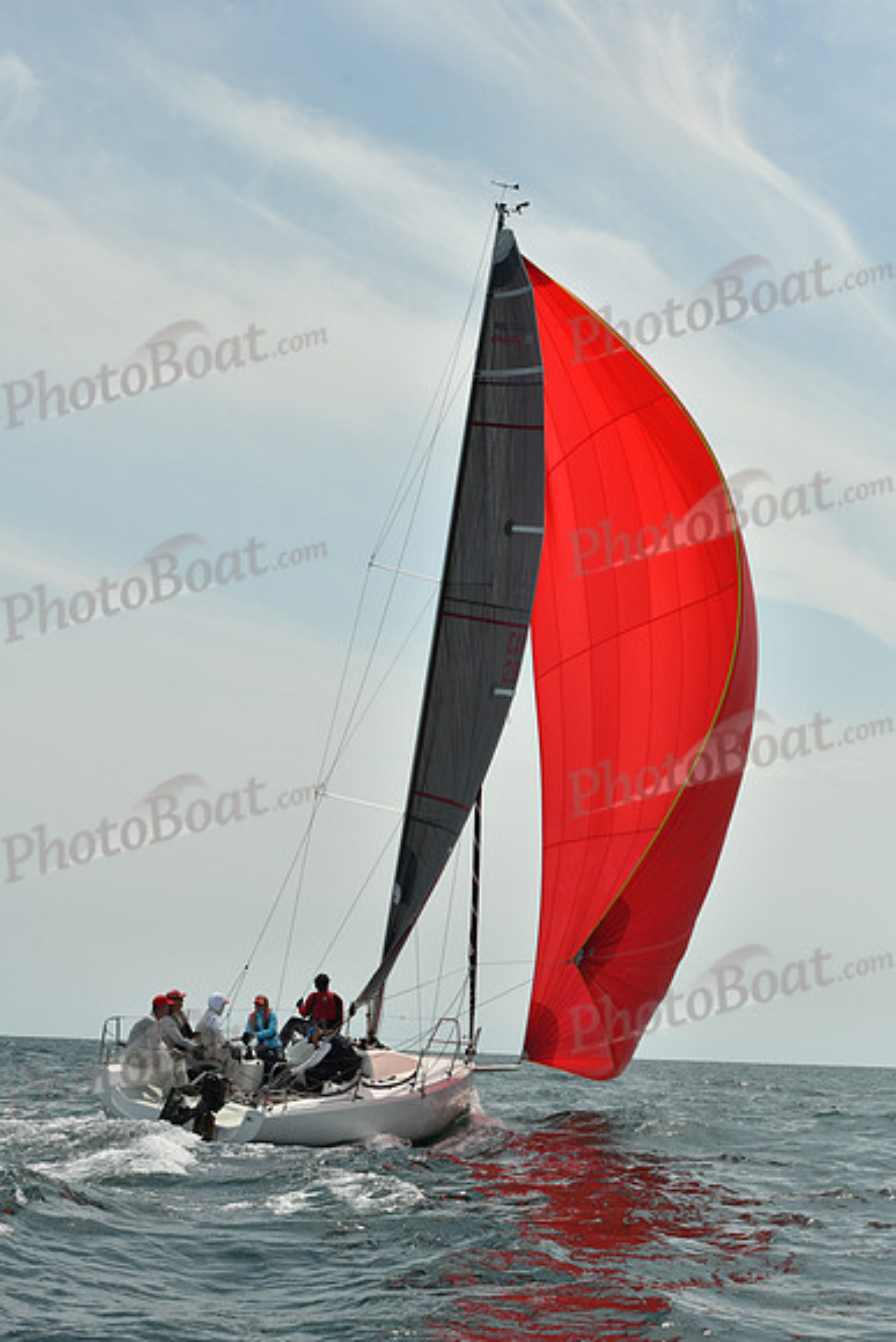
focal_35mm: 70
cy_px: 671
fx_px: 2612
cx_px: 448
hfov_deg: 19.5
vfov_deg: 28.8
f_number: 10
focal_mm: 70
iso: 320
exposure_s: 1/1250
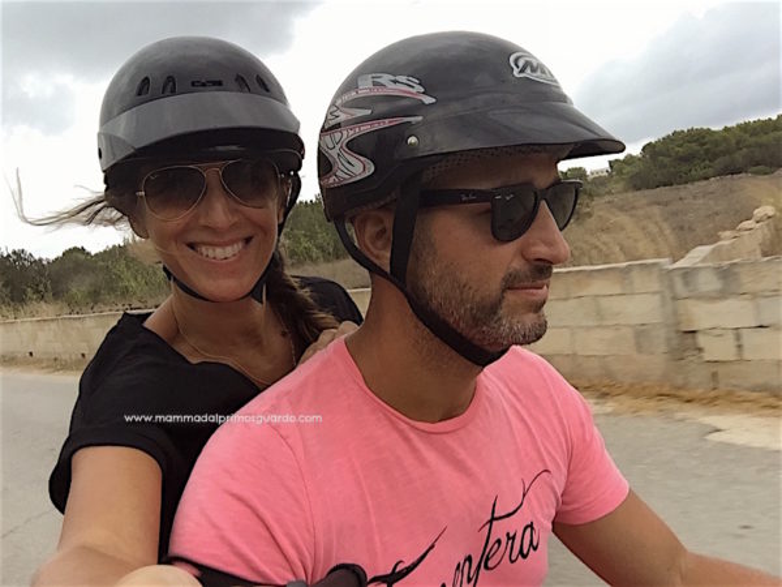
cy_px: 294
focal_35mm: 31
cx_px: 391
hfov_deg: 58.4
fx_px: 700
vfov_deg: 45.4
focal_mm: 2.65
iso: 32
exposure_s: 1/149
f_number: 2.2
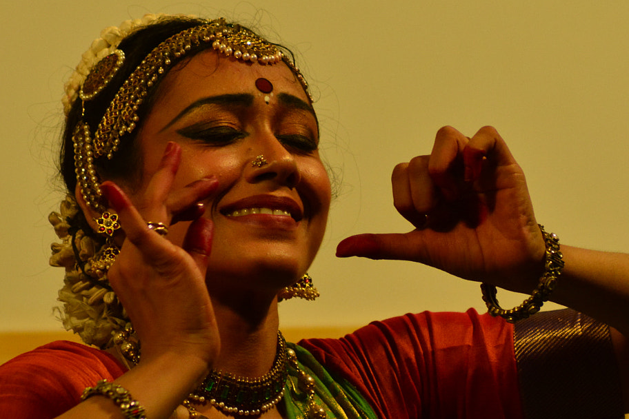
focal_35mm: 605
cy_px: 336
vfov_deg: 2.3
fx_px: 10570
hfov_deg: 3.4
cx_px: 342
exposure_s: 1/100
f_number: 5
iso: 800
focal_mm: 230
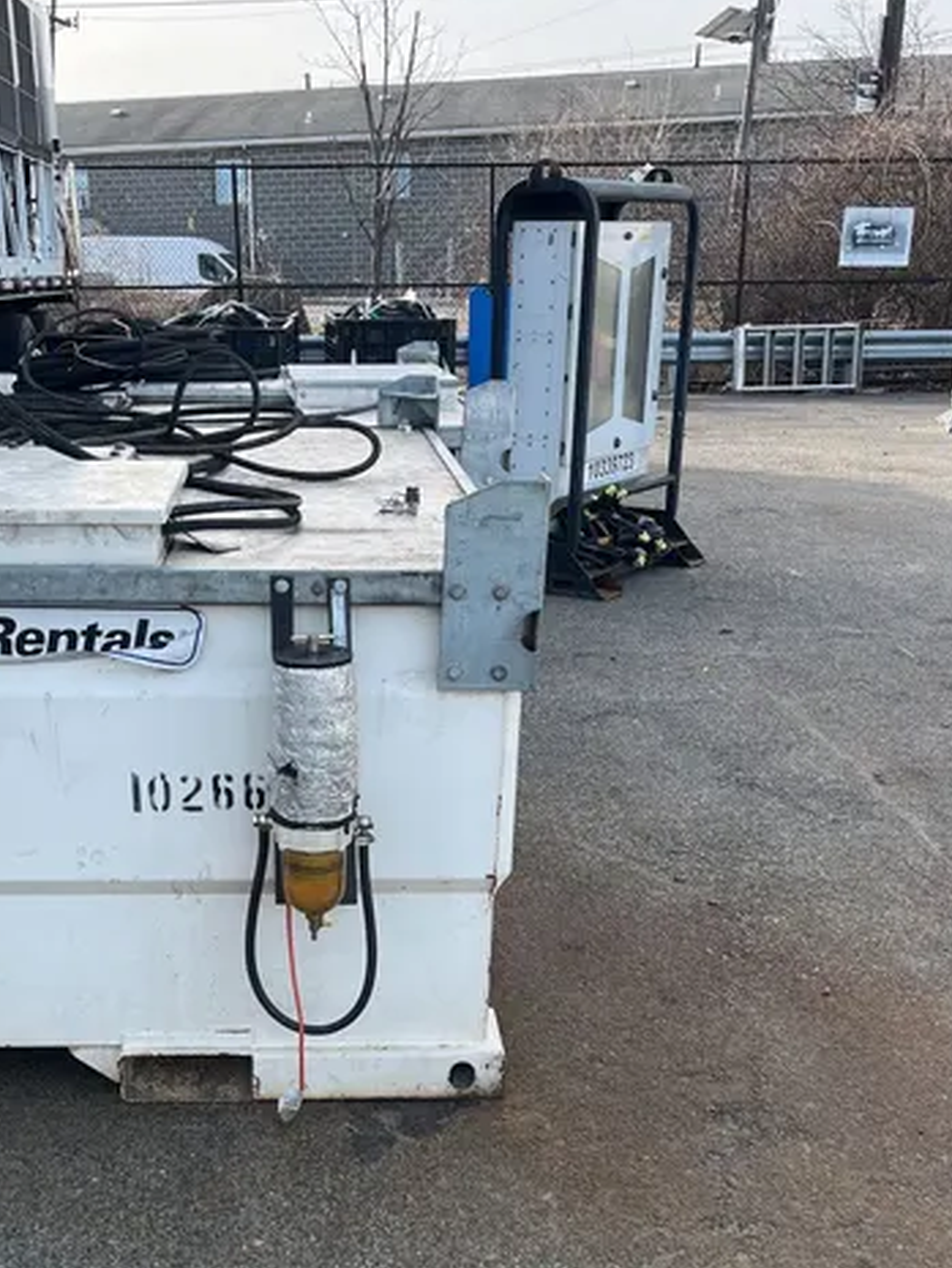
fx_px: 1503
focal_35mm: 41
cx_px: 357
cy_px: 882
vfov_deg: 44.8
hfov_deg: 35.0
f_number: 1.6
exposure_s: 1/821
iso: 50
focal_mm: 5.1
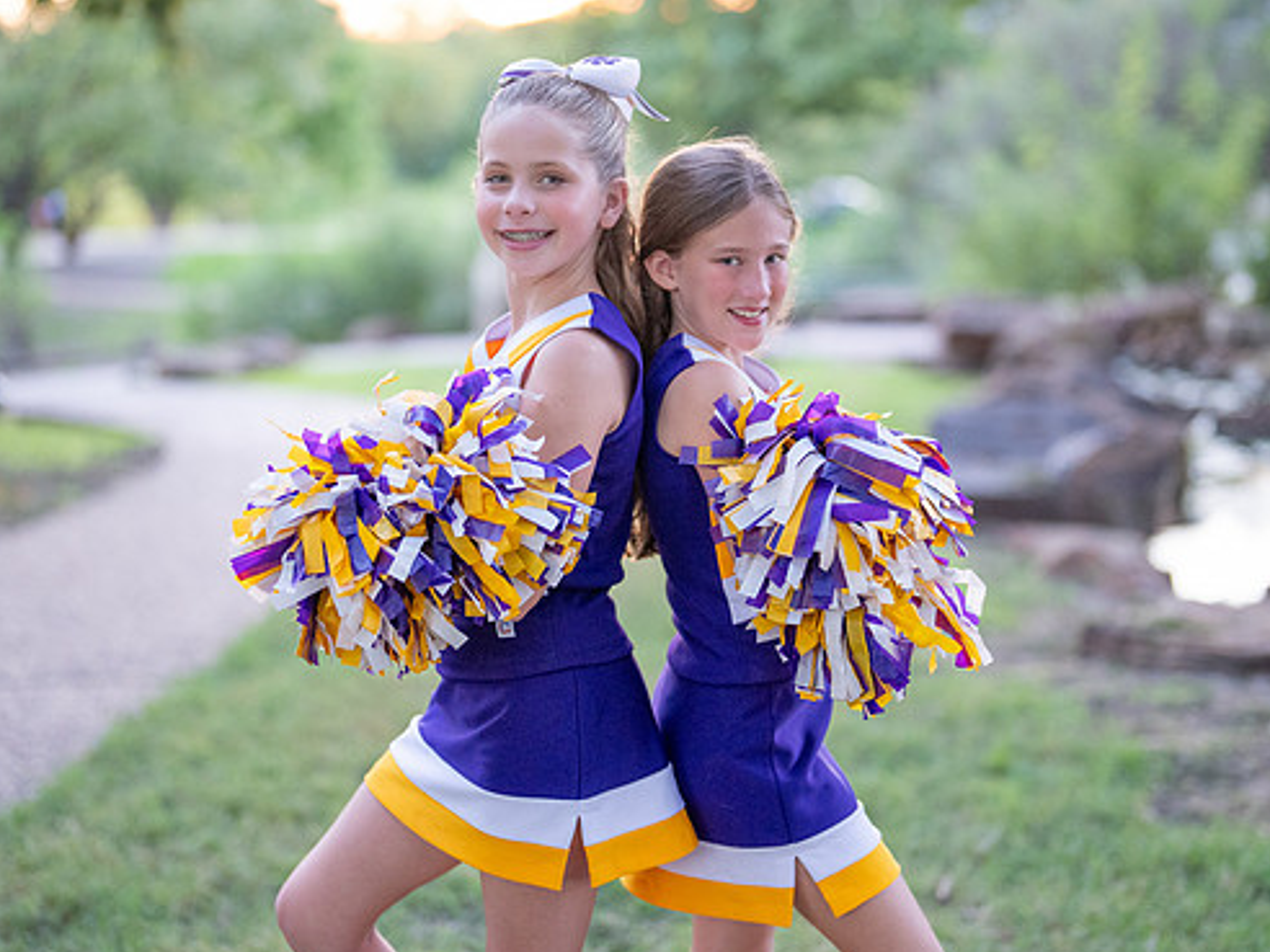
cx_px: 657
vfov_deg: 21.3
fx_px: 2531
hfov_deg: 28.2
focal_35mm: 69
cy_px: 452
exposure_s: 1/640
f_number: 1.2
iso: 1600
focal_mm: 50
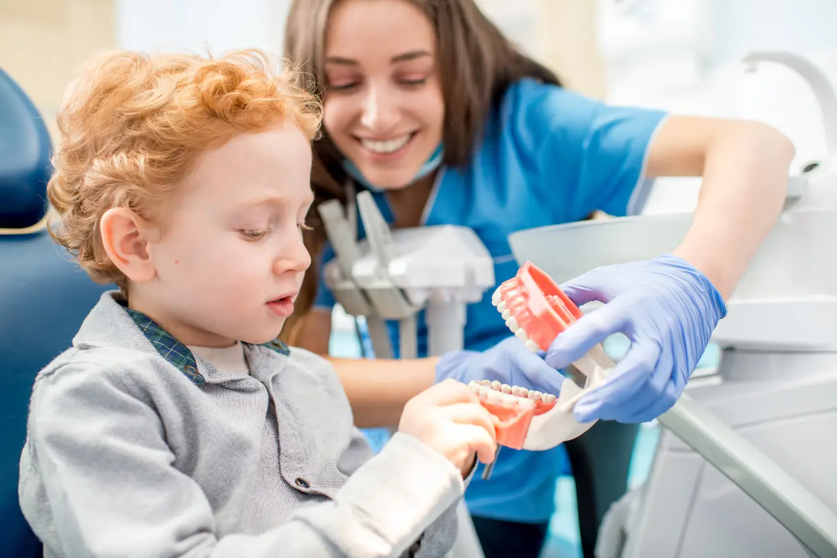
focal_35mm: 35
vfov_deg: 37.9
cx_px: 418
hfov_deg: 54.4
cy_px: 279
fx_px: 814
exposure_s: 1/200
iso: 200
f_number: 2.5
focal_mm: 35
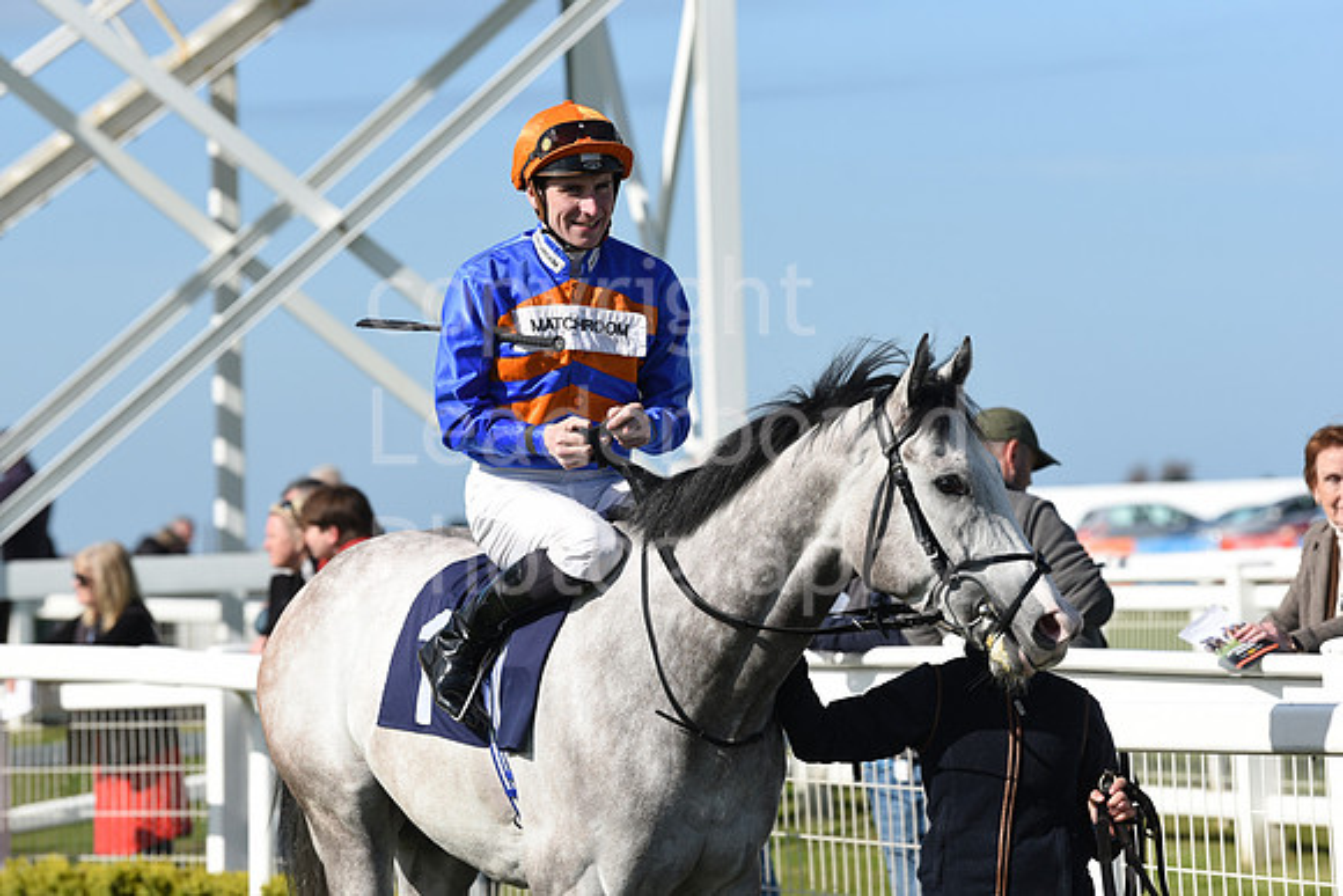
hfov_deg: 11.1
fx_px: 6903
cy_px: 448
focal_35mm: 185
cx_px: 672
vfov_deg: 7.4
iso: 400
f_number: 5.6
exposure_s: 1/3200
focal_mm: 185
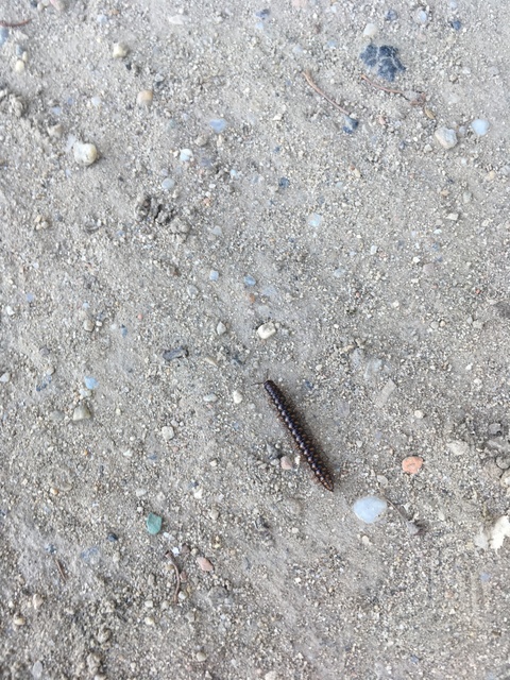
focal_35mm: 29
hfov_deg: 48.2
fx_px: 570
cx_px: 255
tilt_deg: -77.2
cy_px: 340
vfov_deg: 61.7
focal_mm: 4.15
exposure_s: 1/50
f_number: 2.2
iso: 32
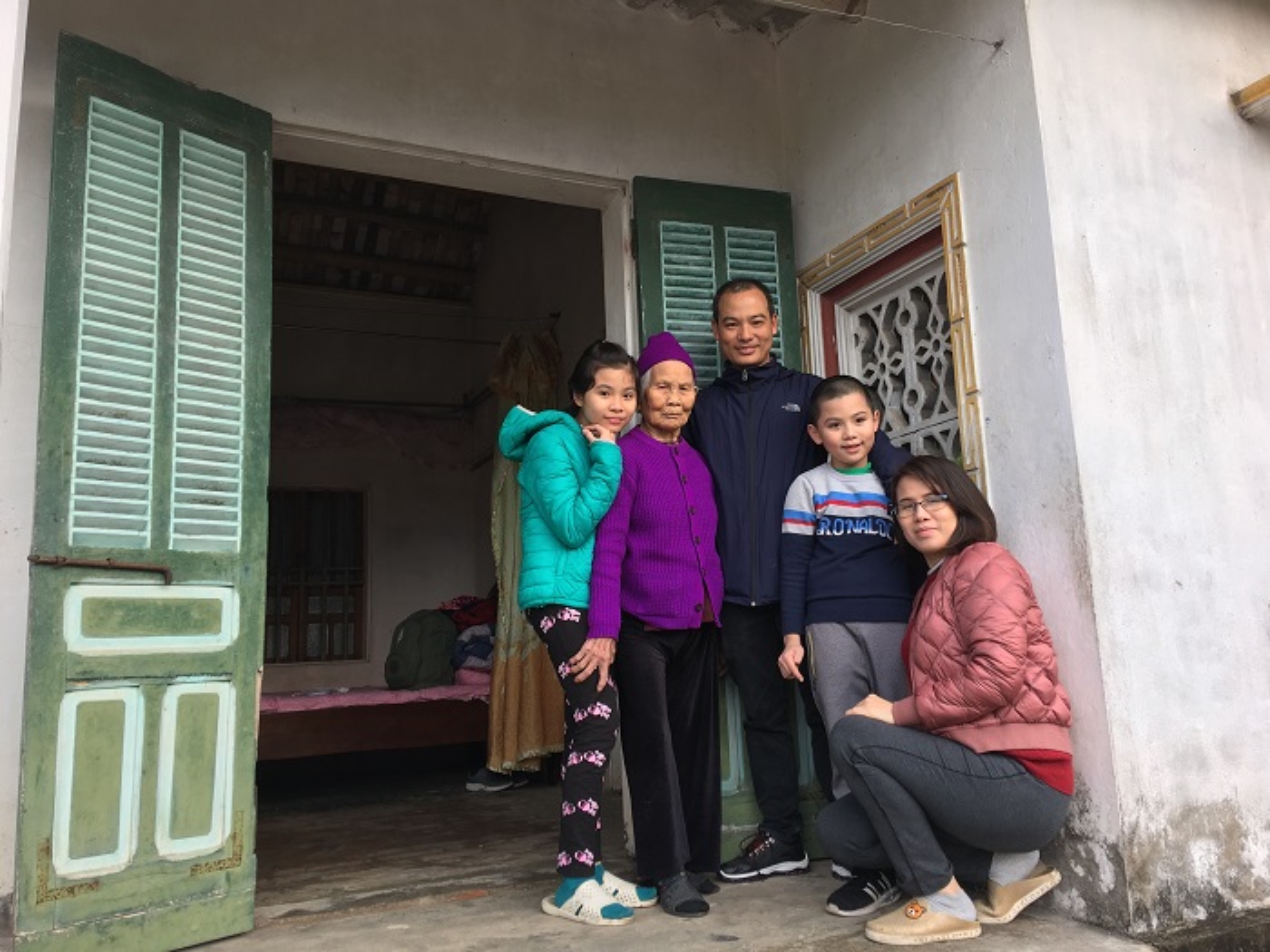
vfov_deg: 48.2
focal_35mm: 29
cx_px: 635
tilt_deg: +10.8
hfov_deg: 61.7
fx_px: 1064
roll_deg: +1.6
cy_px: 476
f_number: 2.2
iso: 25
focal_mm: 4.15
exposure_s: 1/147
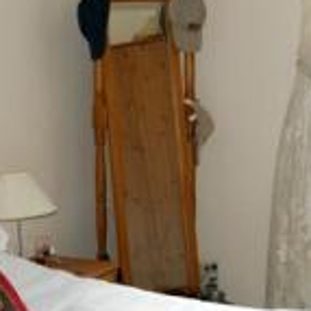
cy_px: 203
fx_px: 1067
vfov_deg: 16.5
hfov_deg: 16.6
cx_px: 112
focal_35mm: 105
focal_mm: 18
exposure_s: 1/160
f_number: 4
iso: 250
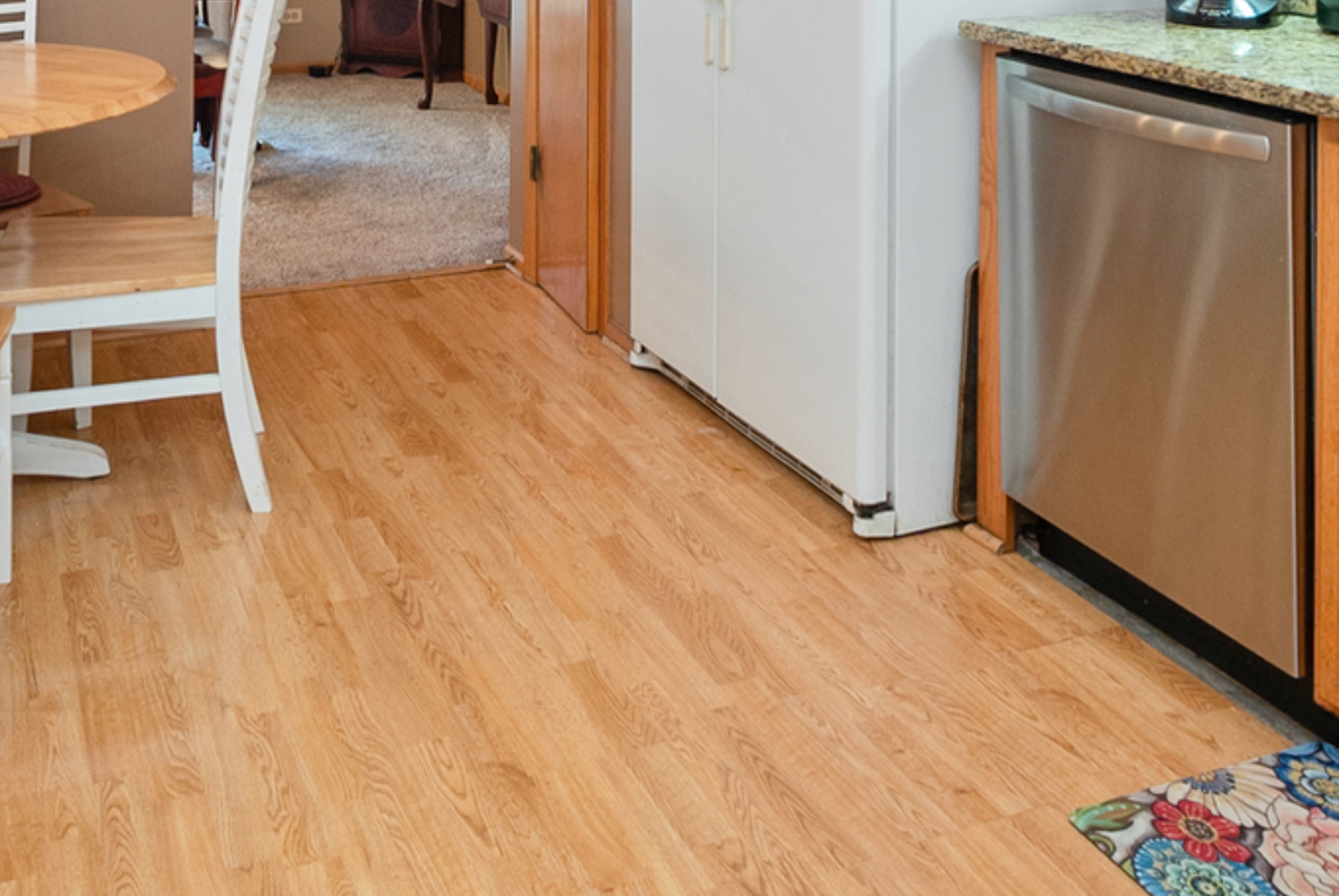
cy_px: -152
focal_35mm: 38
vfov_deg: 30.4
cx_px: 522
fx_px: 1415
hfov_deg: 50.3
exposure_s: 1/10
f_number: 7.1
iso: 320
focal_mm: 11
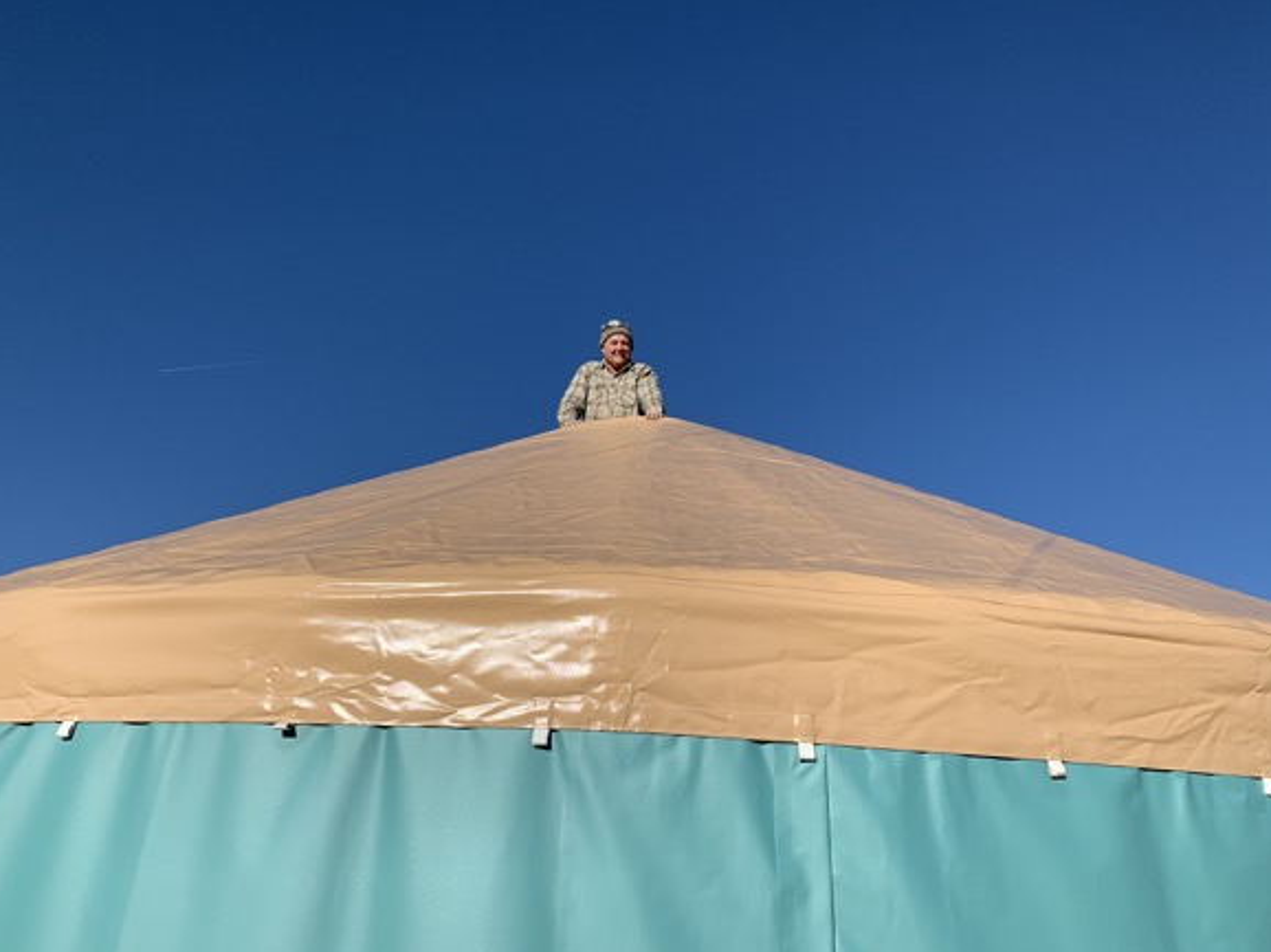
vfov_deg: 51.3
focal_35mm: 27
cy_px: 488
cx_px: 625
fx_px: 991
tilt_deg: +22.6
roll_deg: -2.1
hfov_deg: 65.3
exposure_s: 1/3521
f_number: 1.8
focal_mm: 4.25
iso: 25
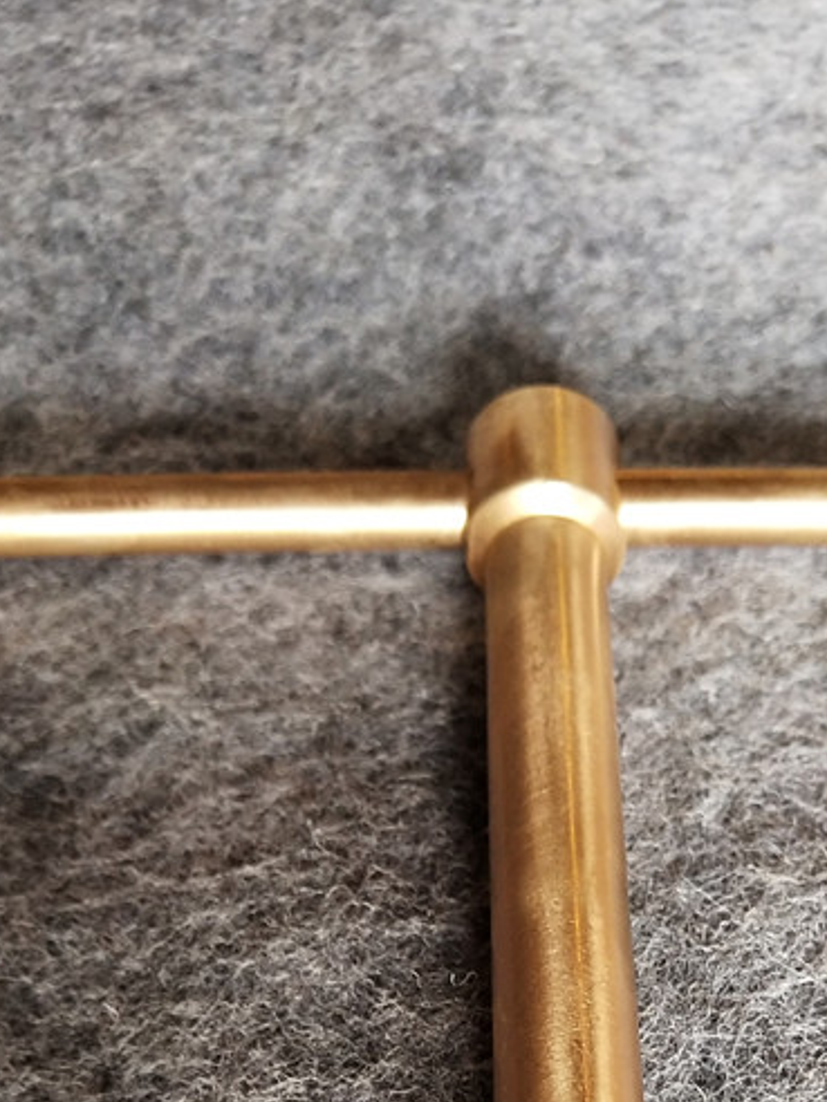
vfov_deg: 27.8
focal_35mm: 65
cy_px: 1140
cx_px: 560
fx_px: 2071
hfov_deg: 22.5
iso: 352
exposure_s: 1/33.3
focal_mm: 3.95
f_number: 1.8
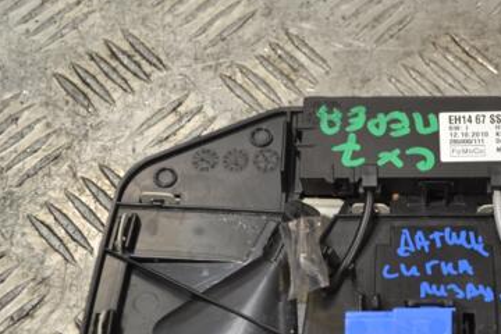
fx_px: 1183
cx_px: 415
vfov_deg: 16.0
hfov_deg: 23.5
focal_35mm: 85
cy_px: 224
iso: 140
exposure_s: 1/30
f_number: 5
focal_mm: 34
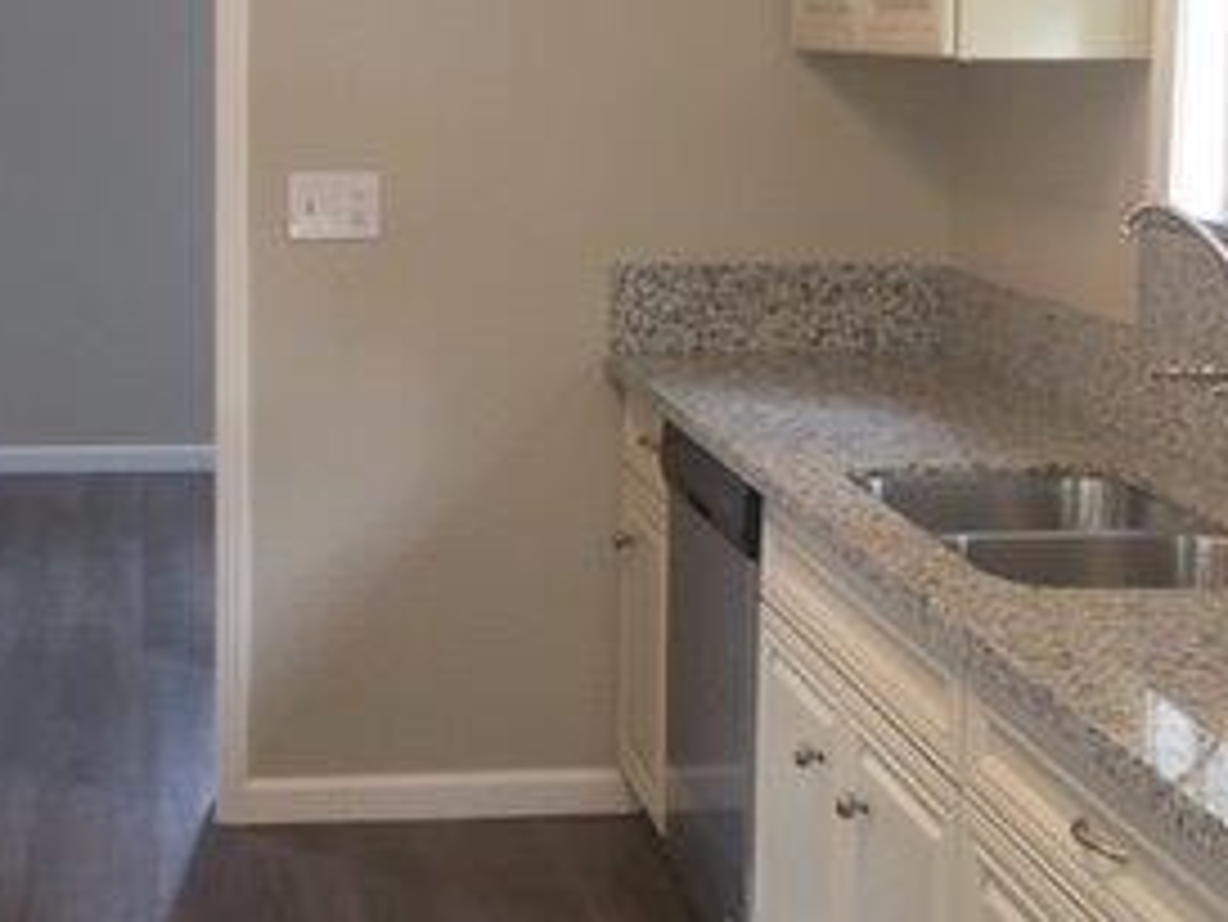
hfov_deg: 28.4
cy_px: 283
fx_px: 2413
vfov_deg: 21.5
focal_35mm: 68
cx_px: 436
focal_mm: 4.15
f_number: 2.2
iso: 80
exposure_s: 1/30
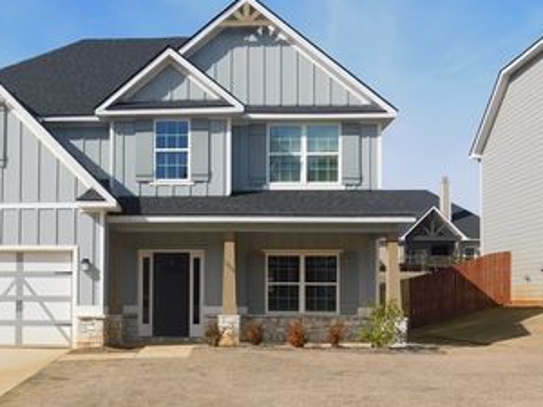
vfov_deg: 28.9
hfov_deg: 37.5
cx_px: 154
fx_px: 784
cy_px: 272
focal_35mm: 50
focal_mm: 5.3
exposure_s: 1/500
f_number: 6.4
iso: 125
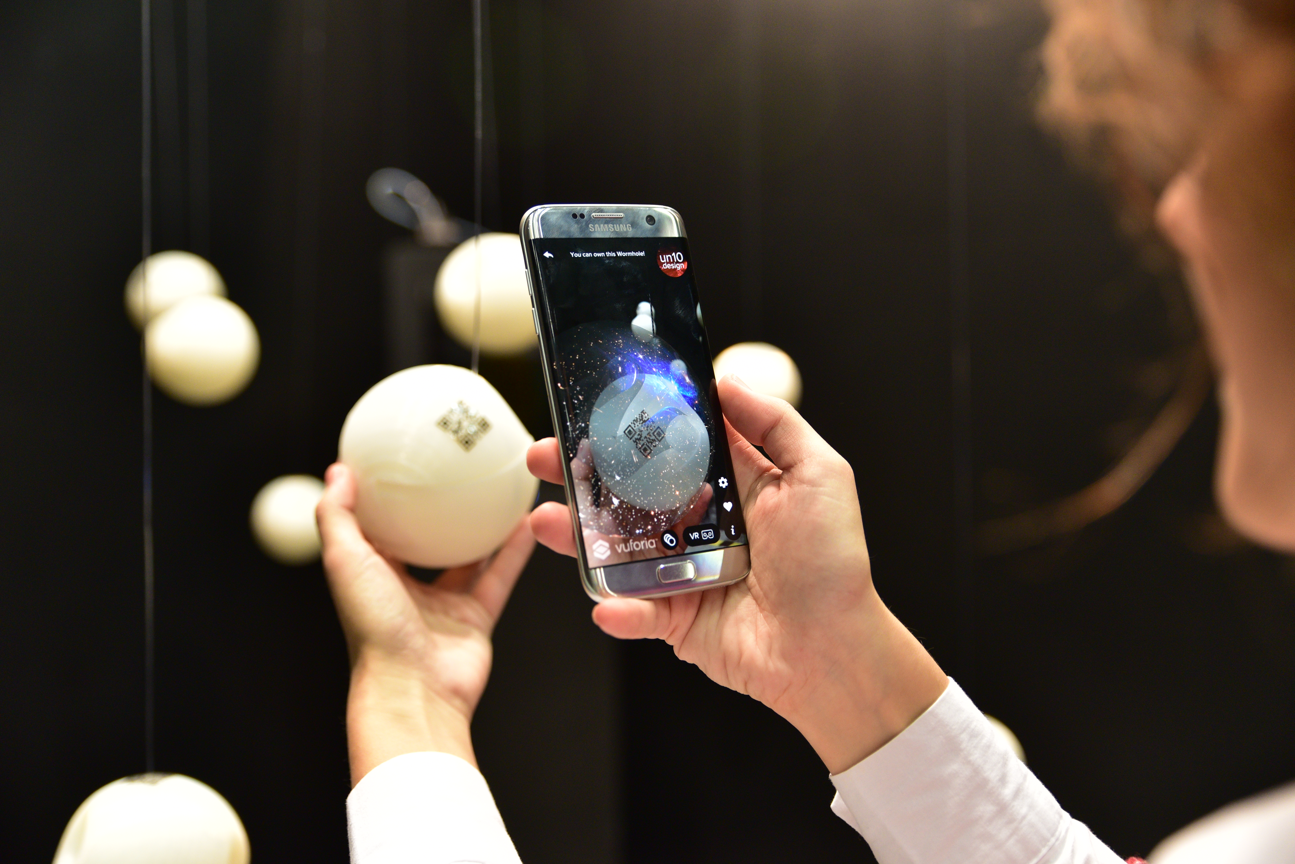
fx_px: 1439
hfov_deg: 48.4
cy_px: 432
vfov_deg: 33.4
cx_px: 648
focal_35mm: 40
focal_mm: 40
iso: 2000
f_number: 2.8
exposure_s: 1/160
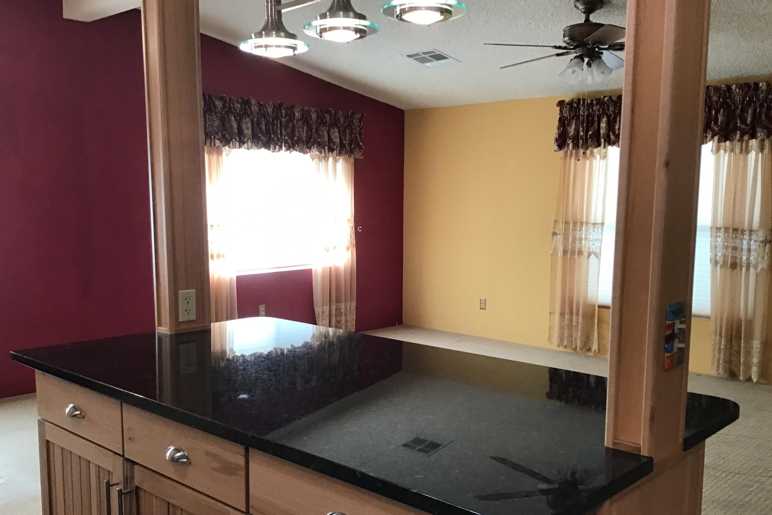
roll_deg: -0.1
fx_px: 750
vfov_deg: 37.8
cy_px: 286
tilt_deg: -4.8
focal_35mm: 35
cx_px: 384
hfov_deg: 54.4
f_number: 2.4
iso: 40
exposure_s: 1/30
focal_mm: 3.3
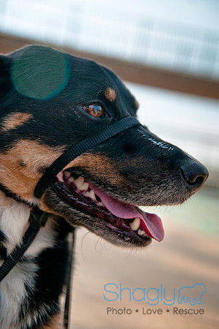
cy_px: 164
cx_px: 110
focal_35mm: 75
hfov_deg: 18.1
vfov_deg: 27.0
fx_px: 686
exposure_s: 1/4000
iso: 400
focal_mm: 50
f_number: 2.8
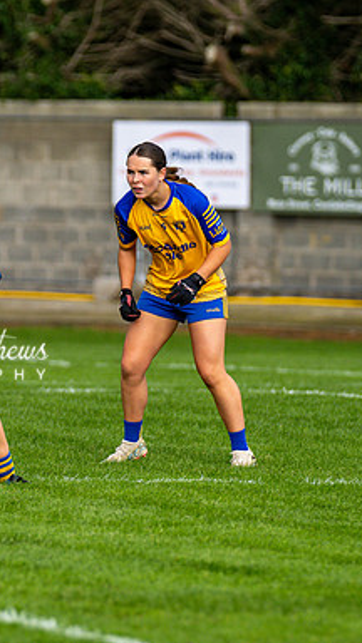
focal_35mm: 462
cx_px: -65
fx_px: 7884
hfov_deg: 2.6
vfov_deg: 4.7
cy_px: 322
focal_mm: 195
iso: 250
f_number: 2.8
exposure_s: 1/3200
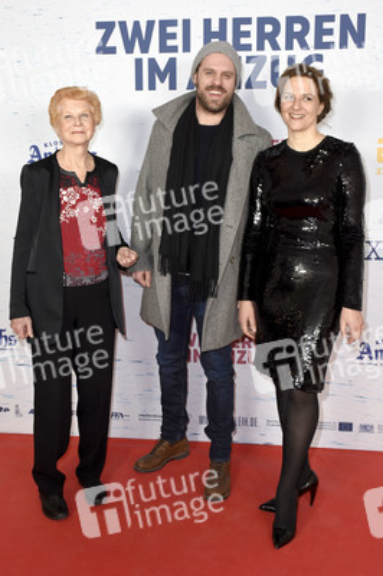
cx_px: 192
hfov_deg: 34.2
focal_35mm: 39
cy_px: 288
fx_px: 623
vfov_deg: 49.6
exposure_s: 1/60
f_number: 6.3
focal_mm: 26
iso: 640
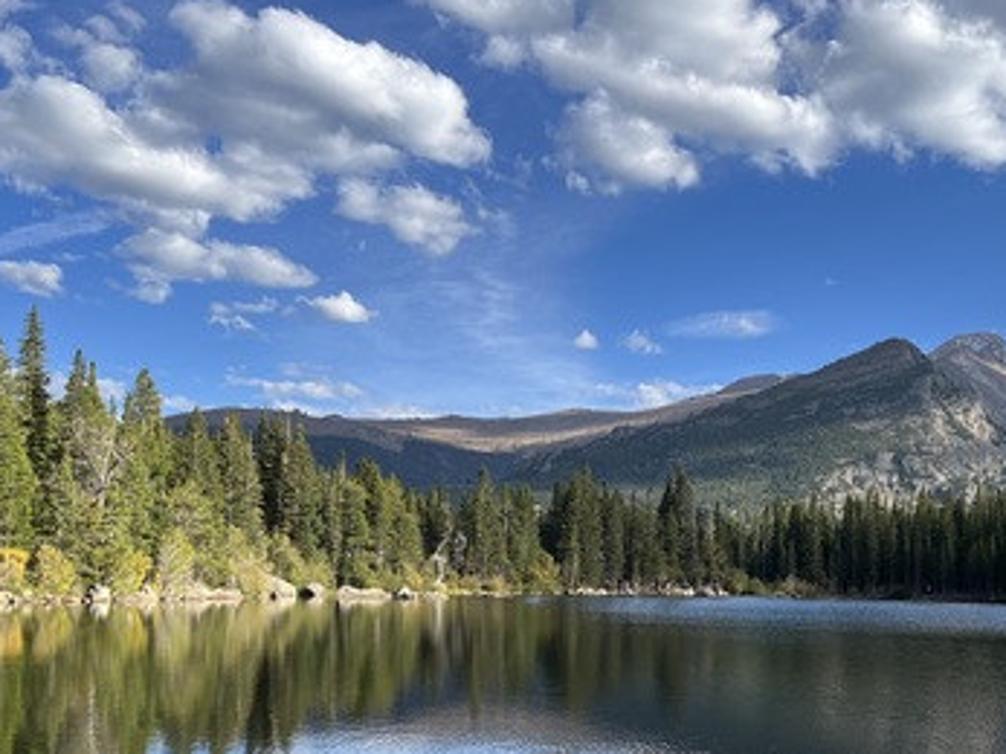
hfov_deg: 44.4
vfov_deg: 34.0
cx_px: 641
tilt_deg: +3.3
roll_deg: -1.1
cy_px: 502
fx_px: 1220
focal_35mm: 42
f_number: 1.6
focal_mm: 5.1
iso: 50
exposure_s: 1/2062
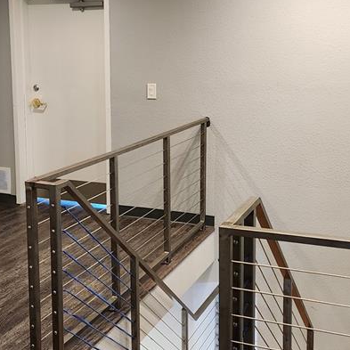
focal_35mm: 53
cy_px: 137
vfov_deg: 32.1
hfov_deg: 32.2
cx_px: 163
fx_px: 606
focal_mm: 5.4
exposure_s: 1/120
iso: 640
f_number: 1.8
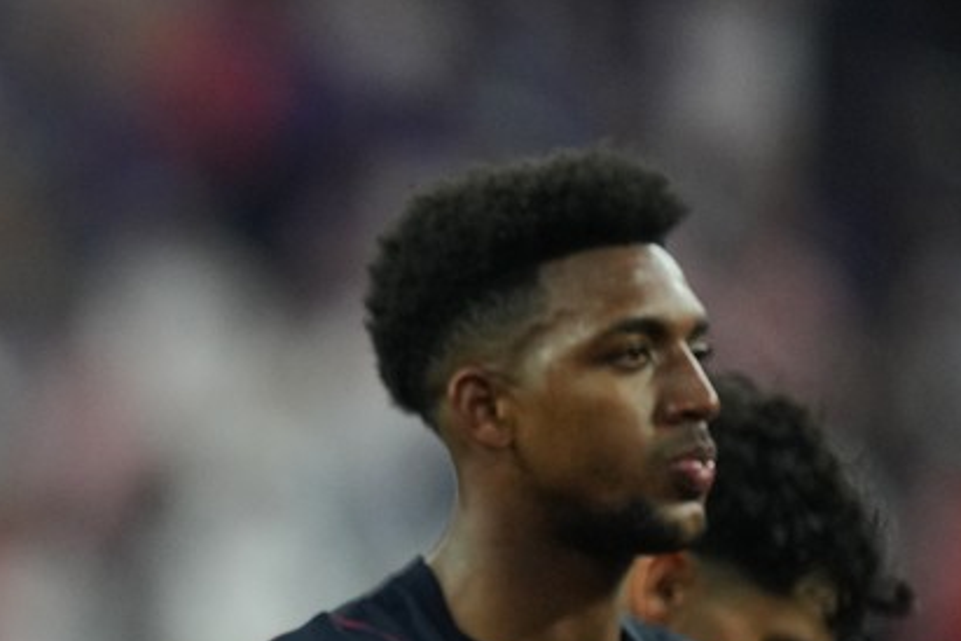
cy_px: 790
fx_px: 36355
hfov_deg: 1.5
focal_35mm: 1362
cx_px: -636
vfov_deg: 1.0
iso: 2000
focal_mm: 400
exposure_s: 1/1600
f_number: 2.8
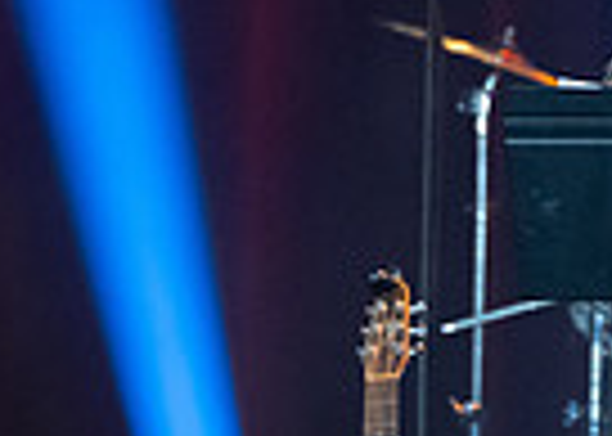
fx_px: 13968
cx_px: 816
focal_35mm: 804
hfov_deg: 2.5
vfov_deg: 1.8
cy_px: 207
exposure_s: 1/200
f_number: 2.8
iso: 3200
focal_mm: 180
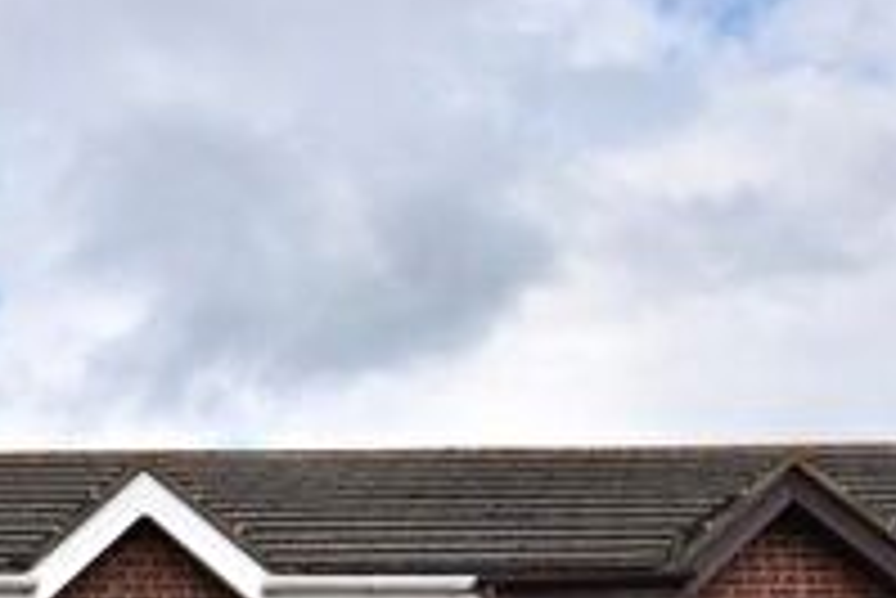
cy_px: 1014
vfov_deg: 16.1
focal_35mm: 74
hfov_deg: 25.3
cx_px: -104
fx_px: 1843
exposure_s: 1/250
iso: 100
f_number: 8
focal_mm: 14
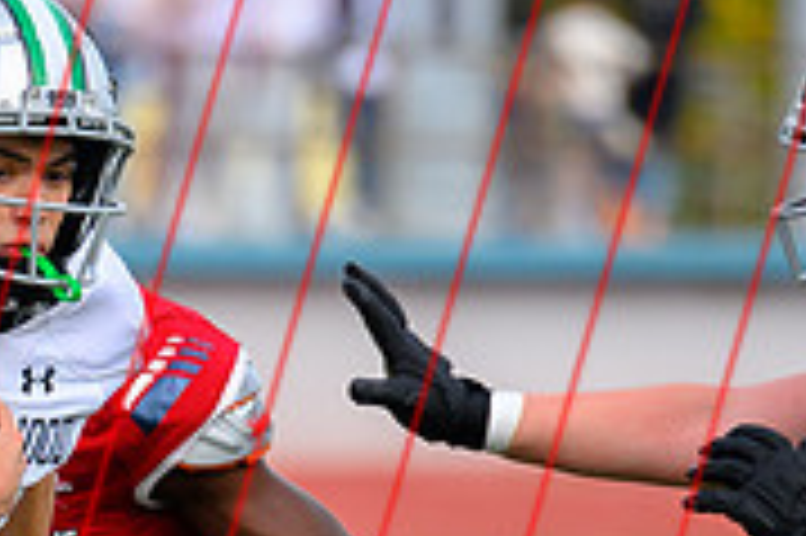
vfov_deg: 1.2
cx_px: -224
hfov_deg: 1.8
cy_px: 1099
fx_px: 26260
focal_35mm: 1174
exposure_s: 1/2000
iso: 320
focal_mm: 200
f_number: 2.8
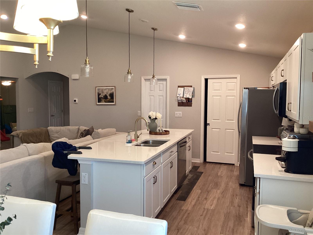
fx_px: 280
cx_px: 156
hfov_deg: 58.4
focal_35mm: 31
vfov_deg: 45.4
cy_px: 118
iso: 160
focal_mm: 3.3
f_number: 2.4
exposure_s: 1/60
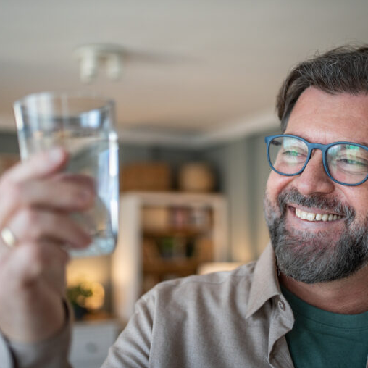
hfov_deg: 37.4
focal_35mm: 45
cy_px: 183
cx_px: 217
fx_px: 541
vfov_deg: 37.6
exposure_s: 1/1000
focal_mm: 35
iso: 1000
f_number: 1.8
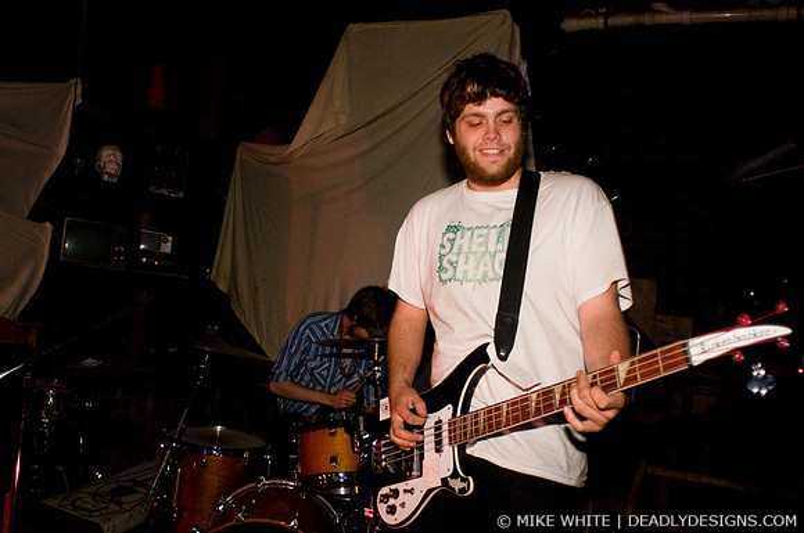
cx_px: 402
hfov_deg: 62.0
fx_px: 669
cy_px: 266
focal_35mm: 30
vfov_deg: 43.5
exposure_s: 1/30
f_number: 2.8
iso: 1000
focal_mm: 20
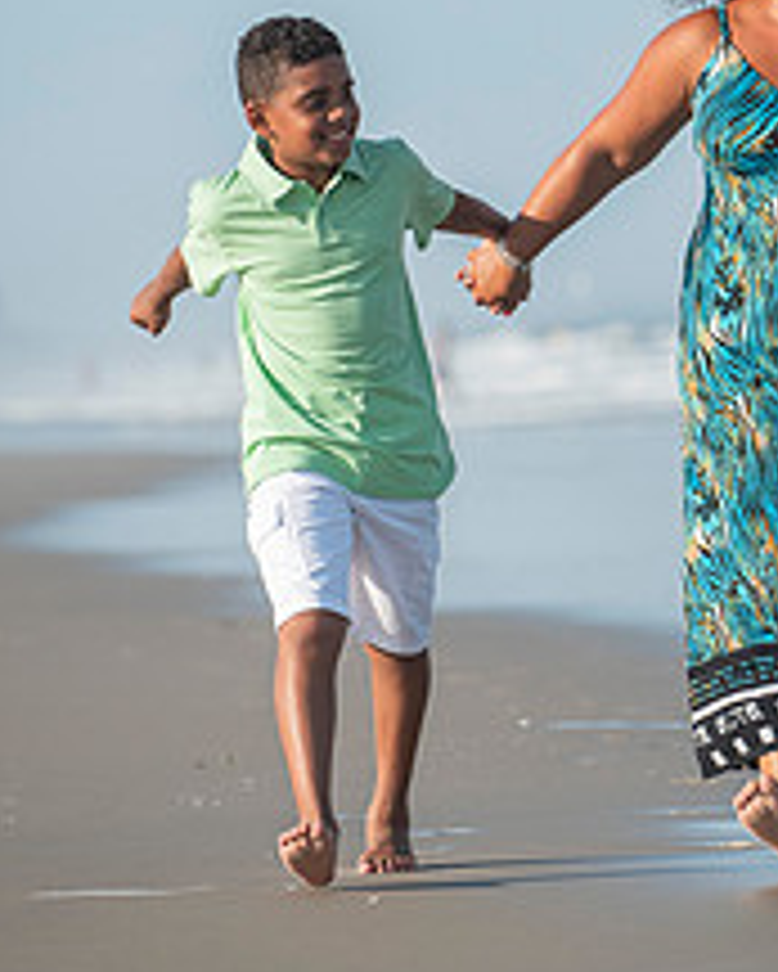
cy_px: 200
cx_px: 895
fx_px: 10153
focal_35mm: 353
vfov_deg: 5.5
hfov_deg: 4.4
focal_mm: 140
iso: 250
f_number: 3.5
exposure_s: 1/4000
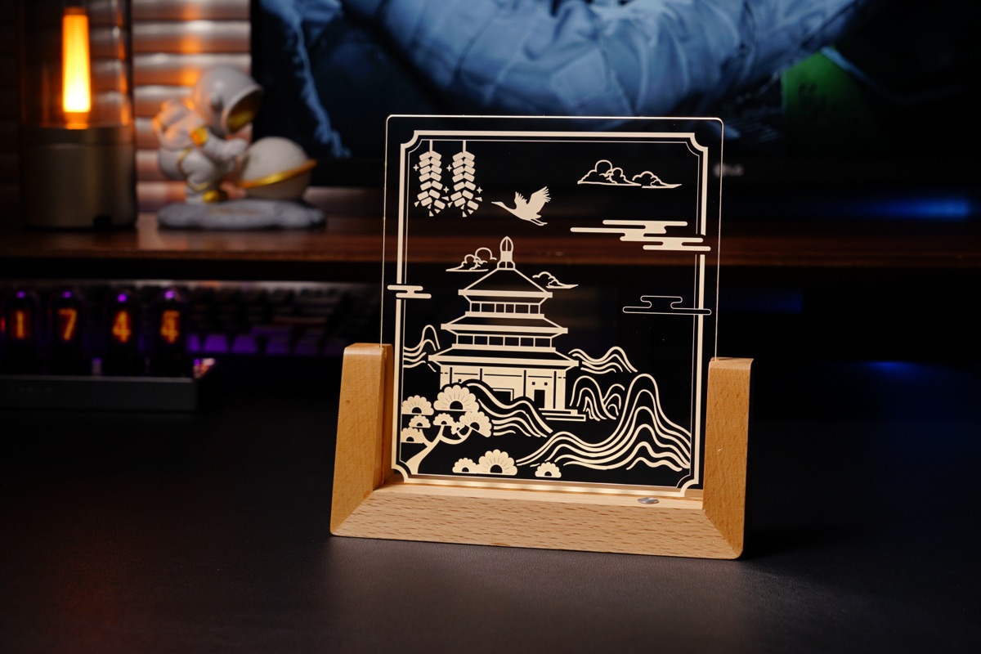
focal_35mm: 70
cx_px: 490
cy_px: 327
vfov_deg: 19.5
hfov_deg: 28.8
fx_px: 1907
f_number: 5
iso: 200
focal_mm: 70
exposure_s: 1/40
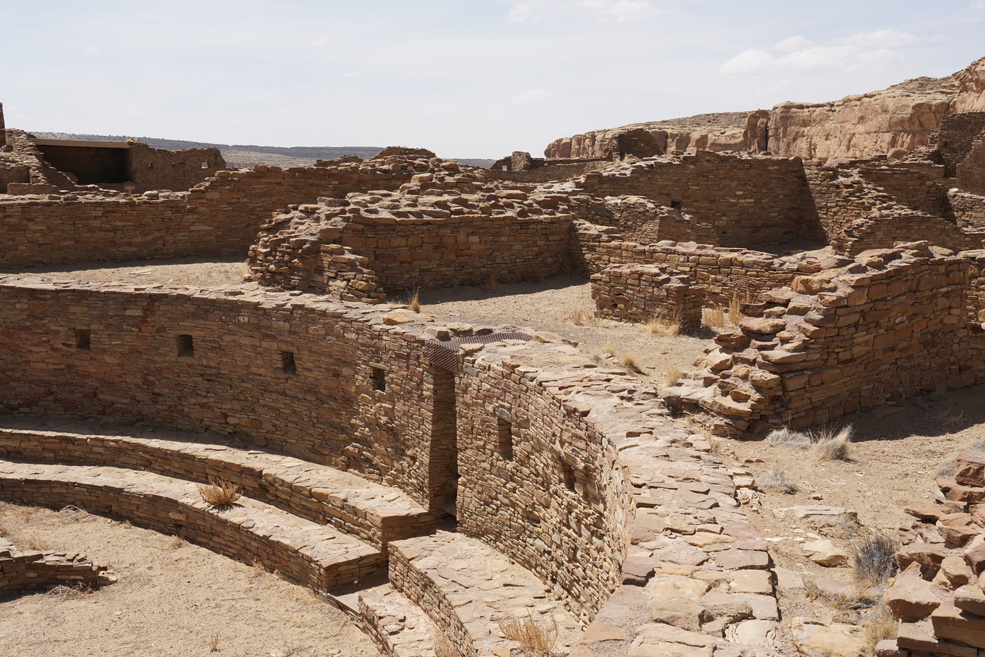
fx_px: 1259
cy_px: 341
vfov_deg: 29.3
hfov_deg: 42.7
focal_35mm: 46
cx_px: 457
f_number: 14
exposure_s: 1/100
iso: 100
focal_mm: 38
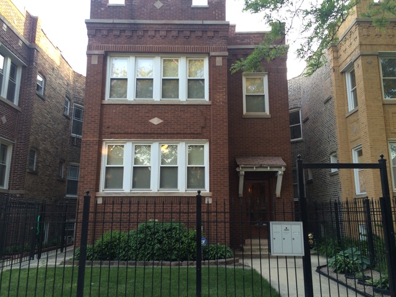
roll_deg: +1.4
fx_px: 332
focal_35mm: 29
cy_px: 148
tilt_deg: +12.2
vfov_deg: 48.2
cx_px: 198
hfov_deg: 61.7
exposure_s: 1/40
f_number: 2.2
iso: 40
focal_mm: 4.15
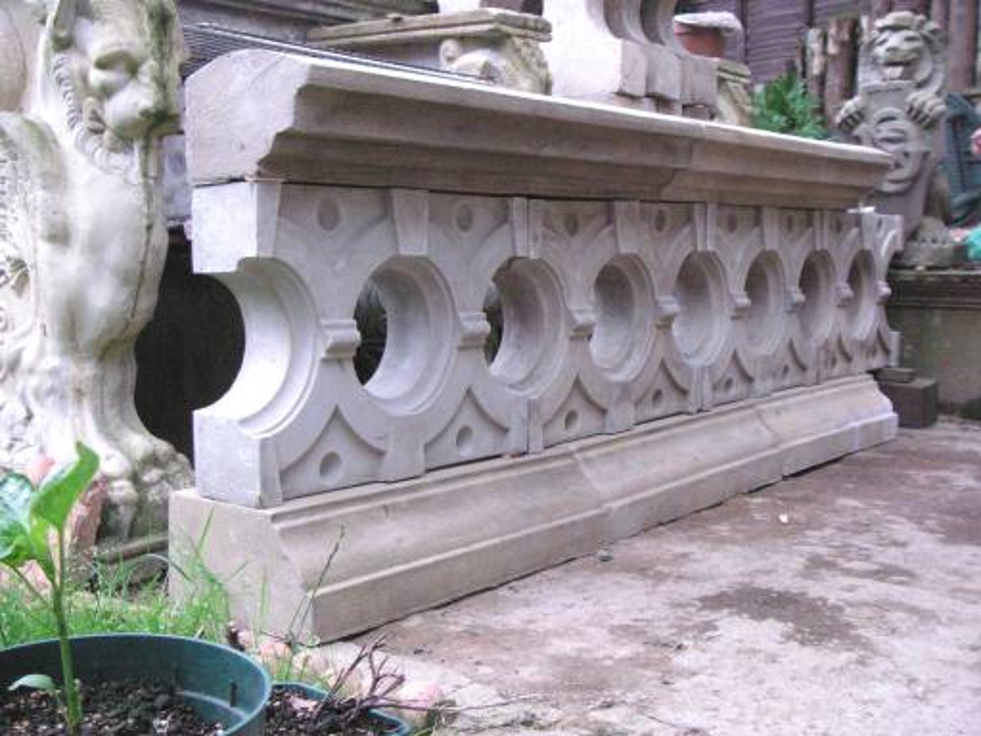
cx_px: 490
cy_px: 368
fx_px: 1247
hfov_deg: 42.9
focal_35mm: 44
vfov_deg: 32.9
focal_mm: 7.3
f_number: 3.5
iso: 400
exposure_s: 1/180
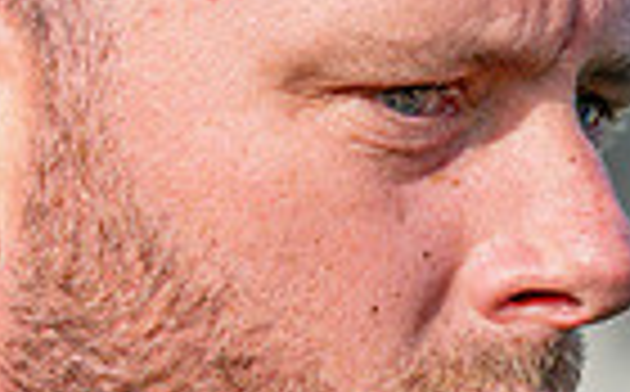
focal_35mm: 846
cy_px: 248
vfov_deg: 1.5
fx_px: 14502
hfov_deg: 2.5
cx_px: 110
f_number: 4
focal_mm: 130
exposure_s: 1/4000
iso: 400
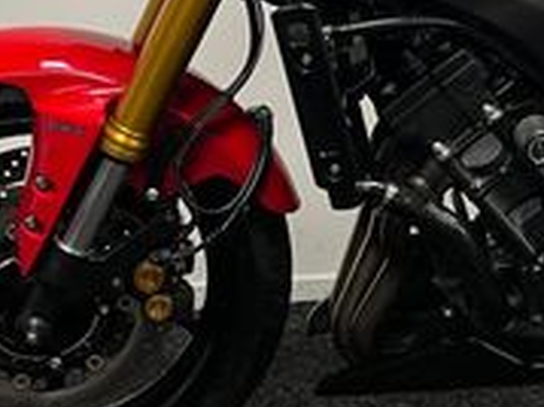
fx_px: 1461
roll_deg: -0.3
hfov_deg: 20.5
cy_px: 39
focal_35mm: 93
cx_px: 523
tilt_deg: -11.2
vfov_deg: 15.7
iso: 100
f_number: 1.6
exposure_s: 1/50
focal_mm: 5.1
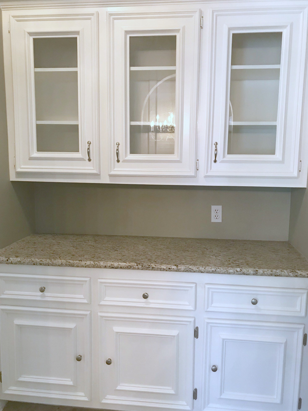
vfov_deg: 63.4
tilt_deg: -7.3
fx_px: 332
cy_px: 206
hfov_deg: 49.7
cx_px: 154
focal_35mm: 28
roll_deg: -0.1
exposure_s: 1/15
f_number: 1.8
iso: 50
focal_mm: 3.99
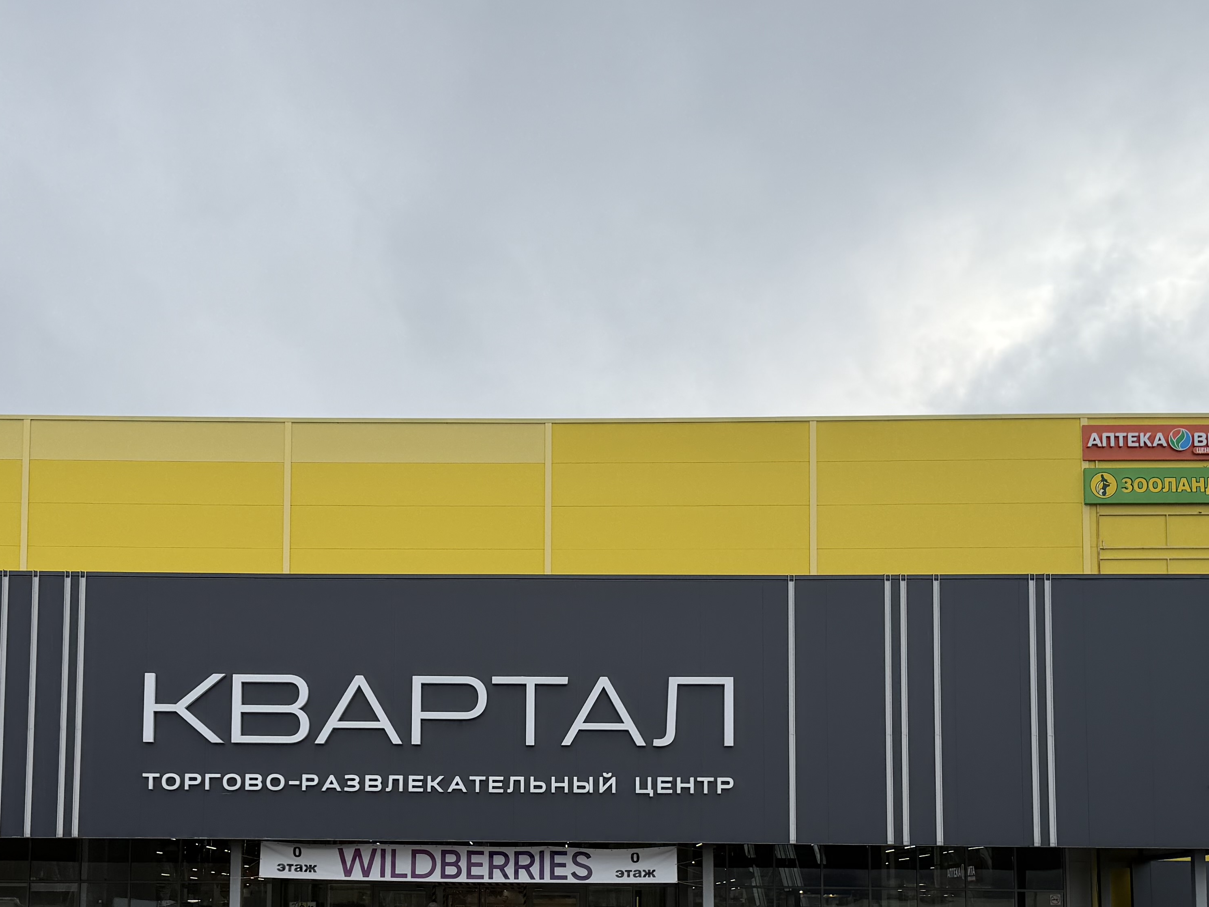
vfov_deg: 30.4
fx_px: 1607
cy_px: 776
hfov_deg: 41.1
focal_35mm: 46
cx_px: 498
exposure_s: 1/2370
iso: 80
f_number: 1.78
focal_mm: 6.76
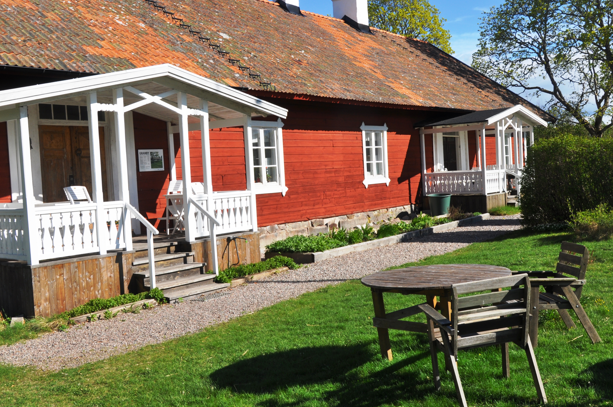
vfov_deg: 35.0
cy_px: 197
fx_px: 646
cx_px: 314
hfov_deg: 50.7
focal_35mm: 38
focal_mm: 22
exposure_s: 1/400
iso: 200
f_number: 10
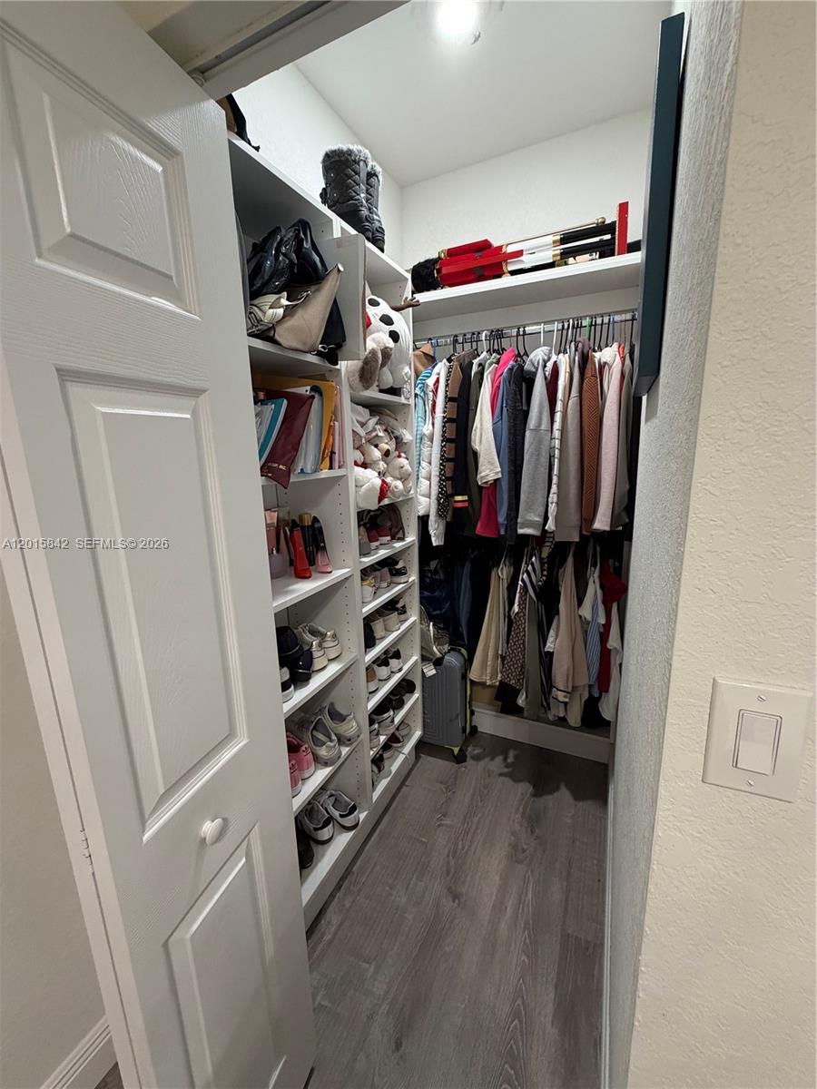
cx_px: 408
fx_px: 441
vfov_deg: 102.1
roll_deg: +3.1
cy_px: 544
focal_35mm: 14
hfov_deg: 85.7
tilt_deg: -12.3
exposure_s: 1/60
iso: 320
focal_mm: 2.22
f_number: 2.2
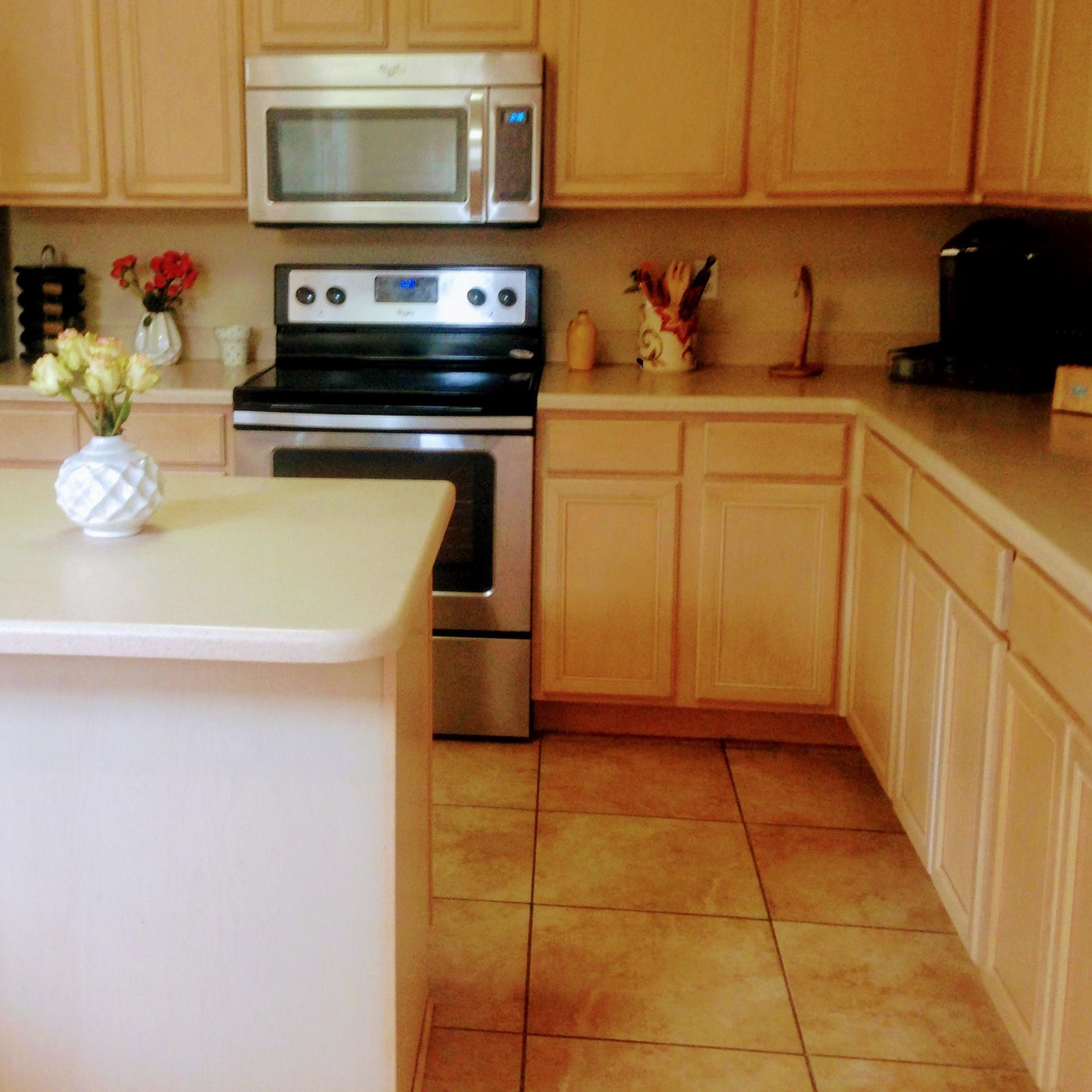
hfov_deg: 37.2
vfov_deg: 37.5
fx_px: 1606
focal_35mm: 45
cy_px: 462
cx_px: 384
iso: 64
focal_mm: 4.12
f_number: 2.4
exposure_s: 1/20
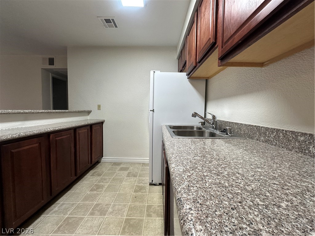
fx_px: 127
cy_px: 118
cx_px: 158
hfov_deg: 102.1
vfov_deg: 85.7
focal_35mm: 14
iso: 160
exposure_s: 1/120
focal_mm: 2.22
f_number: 2.2
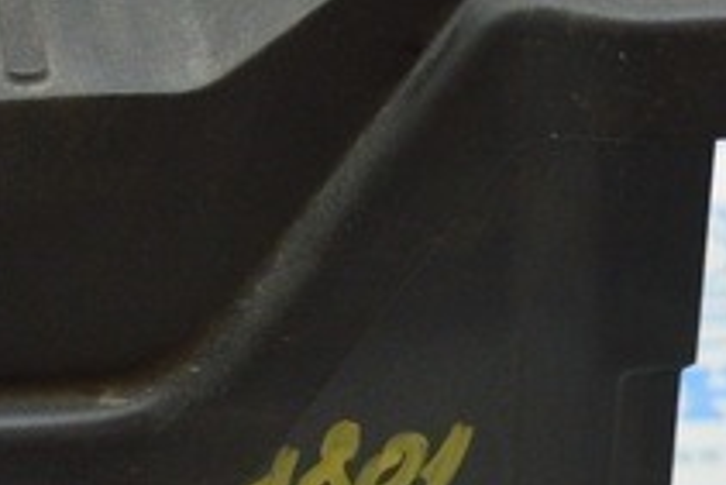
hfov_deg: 10.8
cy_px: 339
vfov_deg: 7.3
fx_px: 3814
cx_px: 14
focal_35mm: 189
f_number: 4
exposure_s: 1/40
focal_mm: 26
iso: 400
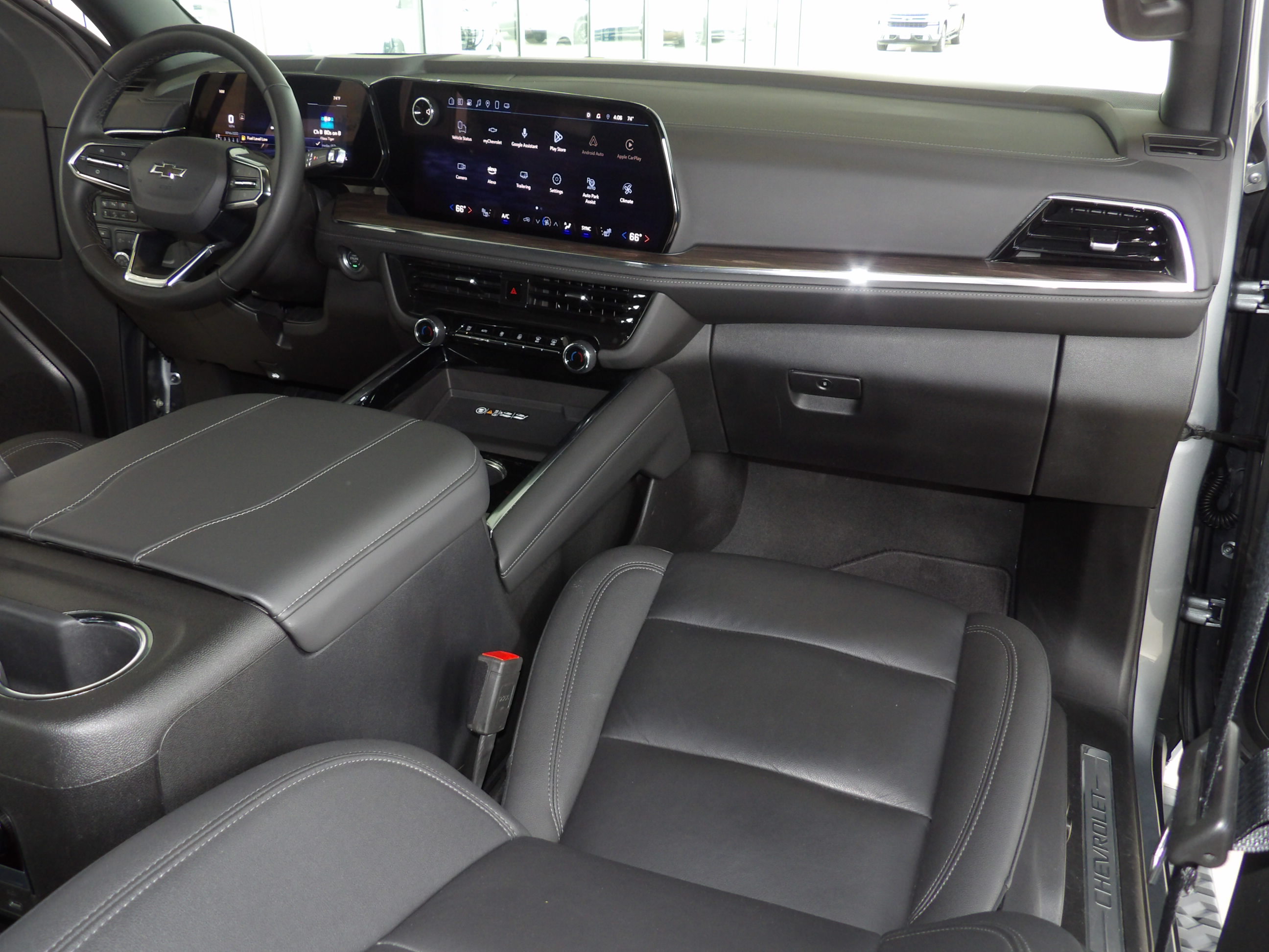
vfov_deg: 49.7
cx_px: 634
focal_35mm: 28
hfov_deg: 63.4
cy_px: 476
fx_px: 1026
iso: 200
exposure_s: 1/31
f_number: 3.4
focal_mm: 5
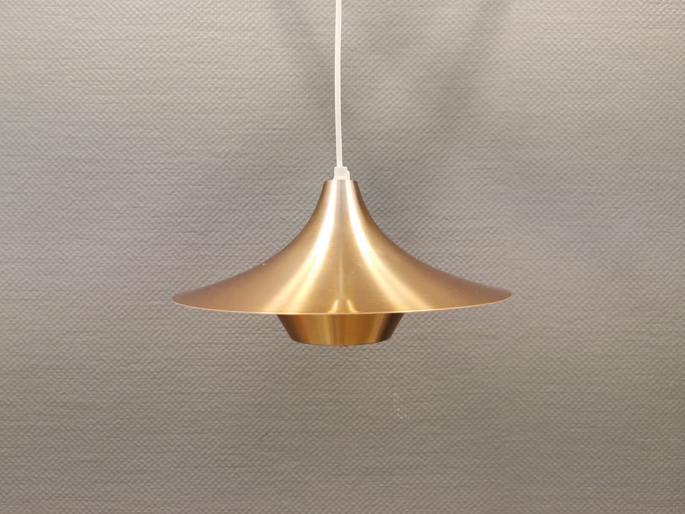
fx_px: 554
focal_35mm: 28
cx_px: 341
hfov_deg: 63.4
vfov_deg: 49.7
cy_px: 259
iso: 250
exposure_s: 1/60
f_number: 1.6
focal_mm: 5.56
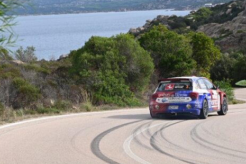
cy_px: 96
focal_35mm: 154
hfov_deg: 13.3
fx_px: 1052
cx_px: 161
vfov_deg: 8.9
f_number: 7.1
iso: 500
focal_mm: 112
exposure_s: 1/1000
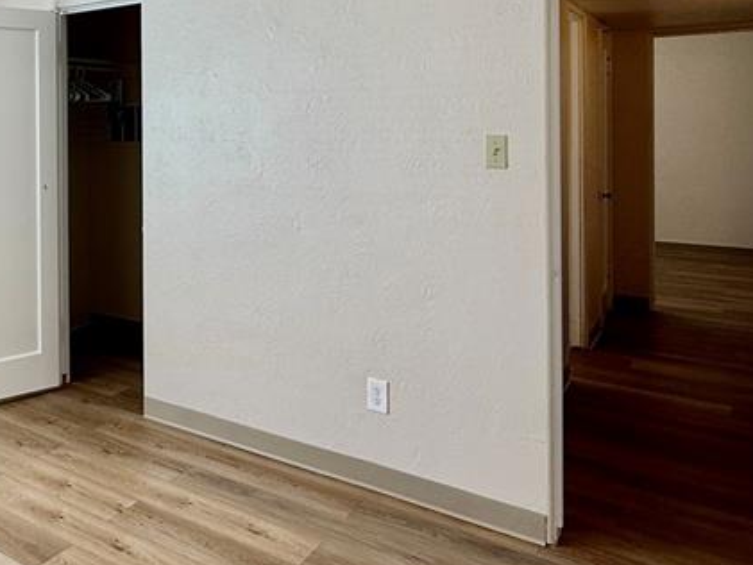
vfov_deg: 40.4
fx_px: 740
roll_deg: +0.7
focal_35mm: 34
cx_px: 148
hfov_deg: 50.6
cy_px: 126
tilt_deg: +0.2
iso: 50
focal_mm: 2.22
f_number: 2.2
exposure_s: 1/120
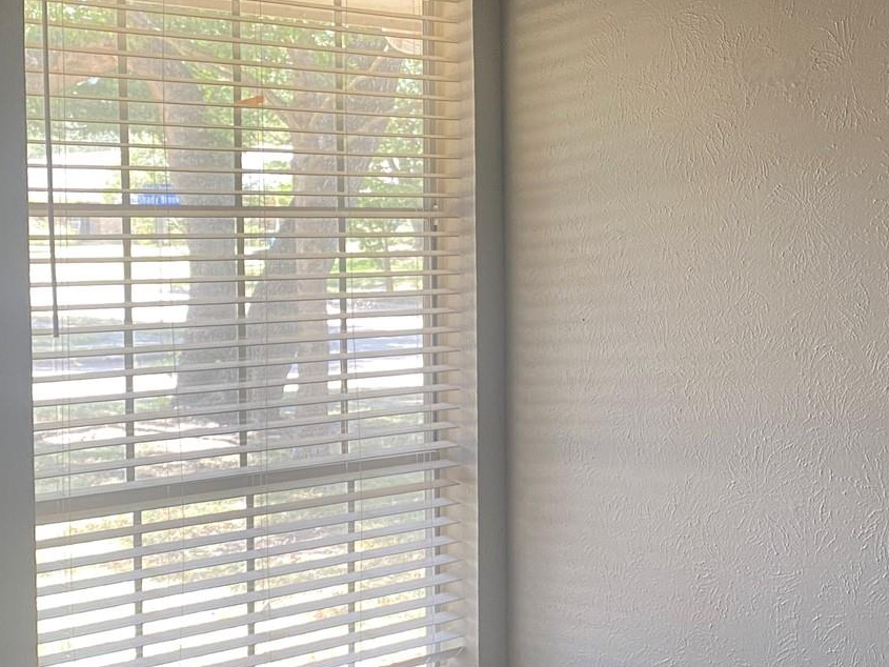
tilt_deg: -1.2
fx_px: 1618
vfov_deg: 23.3
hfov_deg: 30.3
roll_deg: +0.1
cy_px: 292
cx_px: 634
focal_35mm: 63
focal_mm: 4.25
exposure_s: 1/60
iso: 80
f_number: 1.8
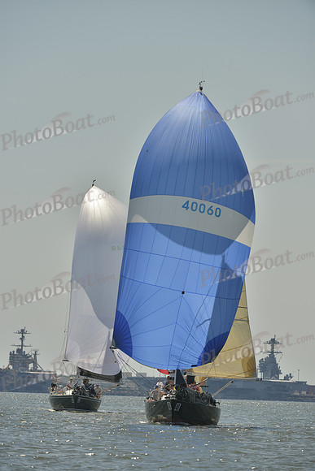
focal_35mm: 260
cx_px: 158
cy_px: 236
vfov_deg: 7.9
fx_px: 3410
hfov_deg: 5.3
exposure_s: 1/1600
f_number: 7.1
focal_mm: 260
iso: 200
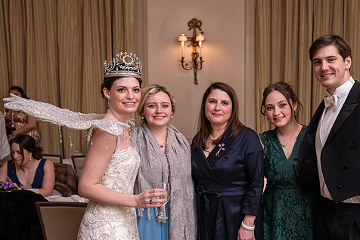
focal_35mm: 56
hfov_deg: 35.5
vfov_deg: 24.2
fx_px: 560
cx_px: 211
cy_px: 145
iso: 800
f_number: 4.5
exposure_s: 1/25
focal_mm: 46
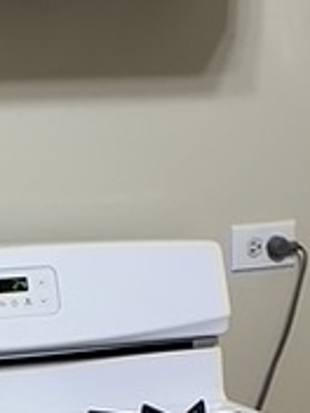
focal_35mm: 140
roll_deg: +0.5
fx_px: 1672
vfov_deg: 14.0
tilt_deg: -10.1
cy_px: 310
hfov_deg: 10.0
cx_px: -242
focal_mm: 6.86
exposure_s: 1/120
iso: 125
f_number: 1.78
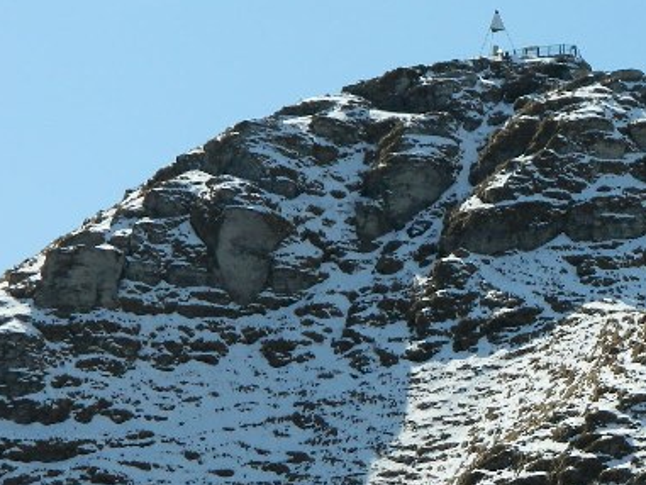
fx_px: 2856
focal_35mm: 153
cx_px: 587
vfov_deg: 9.7
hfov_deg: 12.8
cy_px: 441
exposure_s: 1/200
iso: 80
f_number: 10.7
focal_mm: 10.2
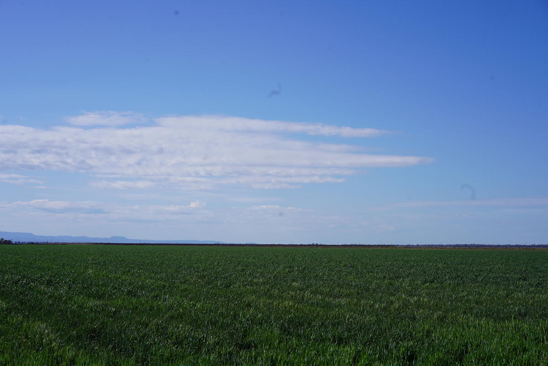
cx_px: 274
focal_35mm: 55
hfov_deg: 36.2
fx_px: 837
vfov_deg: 24.6
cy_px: 183
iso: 100
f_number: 10
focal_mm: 55
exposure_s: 1/320
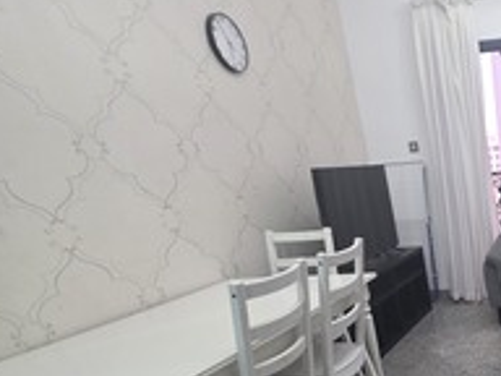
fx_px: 449
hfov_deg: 45.6
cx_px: 536
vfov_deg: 40.3
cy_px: 369
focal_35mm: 31
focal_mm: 2.2
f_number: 1.9
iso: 250
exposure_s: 1/50
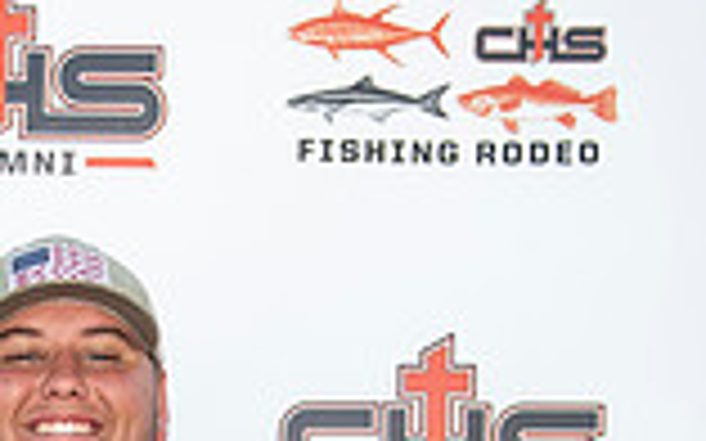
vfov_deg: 9.5
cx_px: 9
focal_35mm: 132
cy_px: 783
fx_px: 2539
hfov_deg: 15.6
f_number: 3.2
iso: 50
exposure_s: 1/250
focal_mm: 35
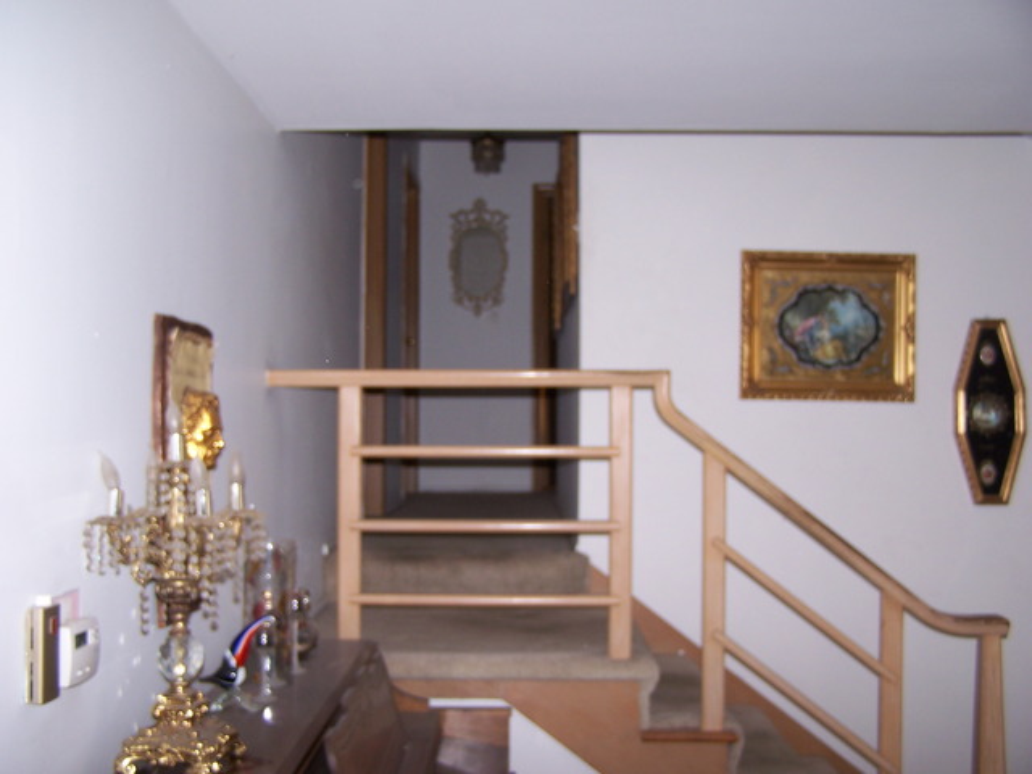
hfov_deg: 49.0
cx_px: 516
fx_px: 1133
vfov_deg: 37.7
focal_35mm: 38
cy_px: 387
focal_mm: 6.3
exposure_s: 1/60
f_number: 2.8
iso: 80
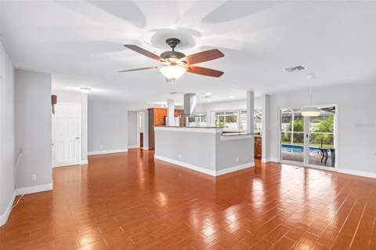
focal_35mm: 16
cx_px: 188
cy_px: 125
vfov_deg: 73.6
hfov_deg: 96.8
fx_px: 167
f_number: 8
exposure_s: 1/8
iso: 400
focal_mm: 16
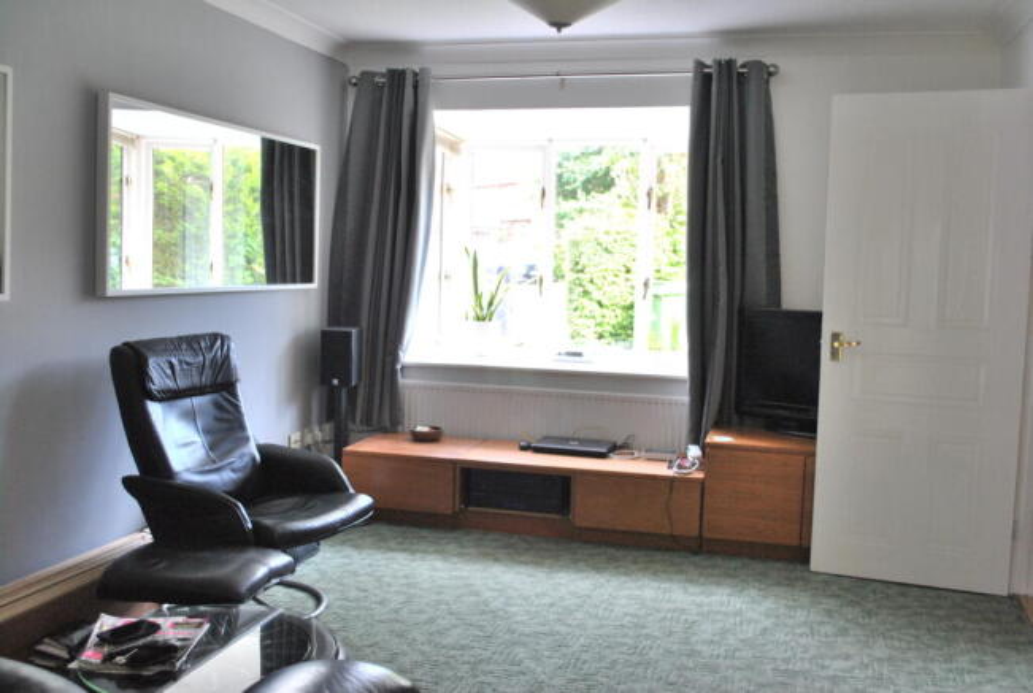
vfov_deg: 40.1
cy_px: 346
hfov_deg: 57.1
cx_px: 516
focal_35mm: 33
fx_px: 949
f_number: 4
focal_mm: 22
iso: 400
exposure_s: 1/50
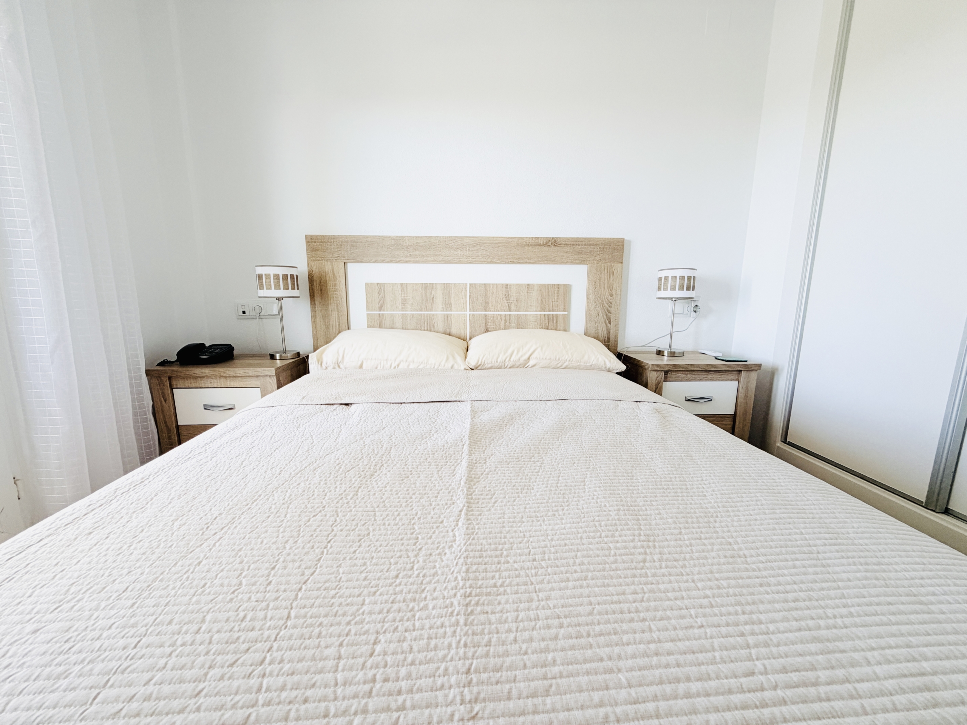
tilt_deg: -9.8
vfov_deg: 85.7
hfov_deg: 102.1
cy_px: 362
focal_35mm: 14
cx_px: 484
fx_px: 391
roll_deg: -0.6
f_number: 2.2
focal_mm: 2.22
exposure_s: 1/121
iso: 125
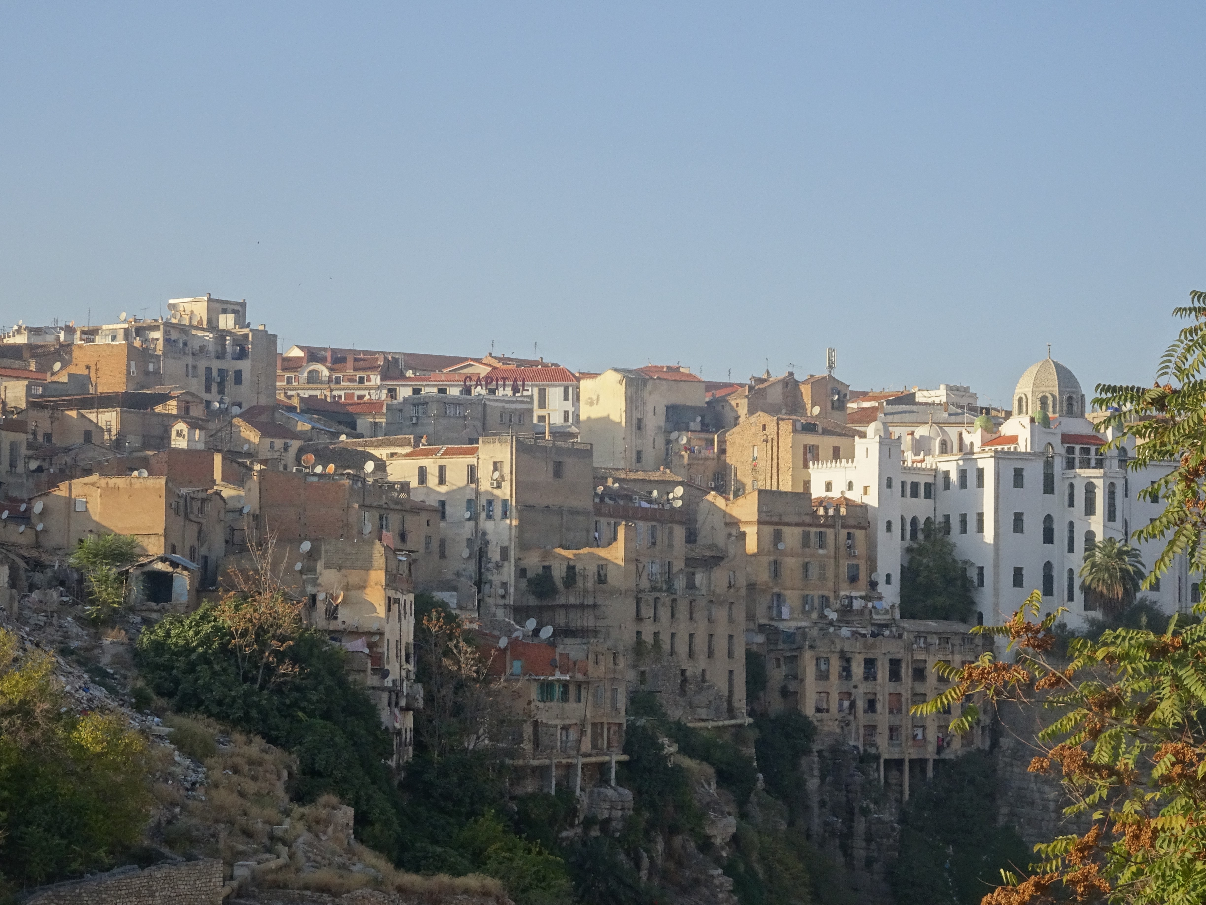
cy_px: 452
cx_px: 603
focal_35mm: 112
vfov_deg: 13.2
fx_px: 3902
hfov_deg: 17.6
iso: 80
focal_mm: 19.1
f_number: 5.6
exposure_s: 1/250
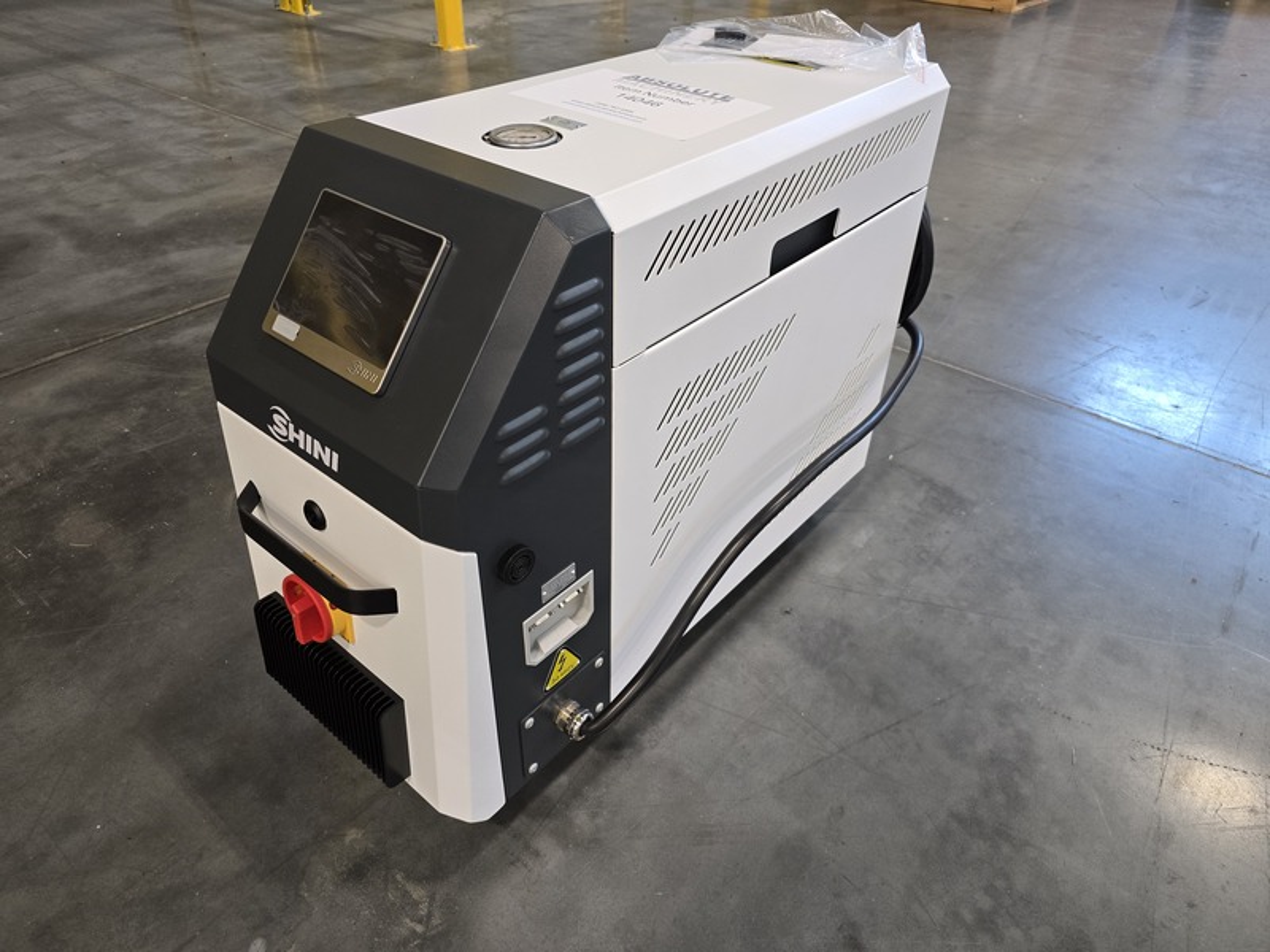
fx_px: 844
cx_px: 635
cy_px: 476
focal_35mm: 23
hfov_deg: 73.9
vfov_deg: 58.9
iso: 250
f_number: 1.7
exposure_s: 1/120
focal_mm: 6.3
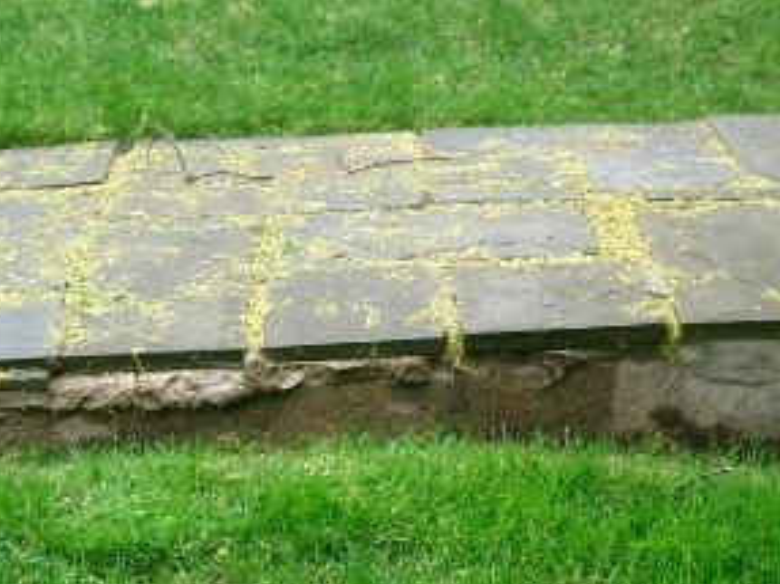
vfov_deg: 16.9
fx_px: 1960
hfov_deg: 22.4
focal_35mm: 87
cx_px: 544
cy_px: 432
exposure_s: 1/80
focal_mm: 8
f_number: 2.8
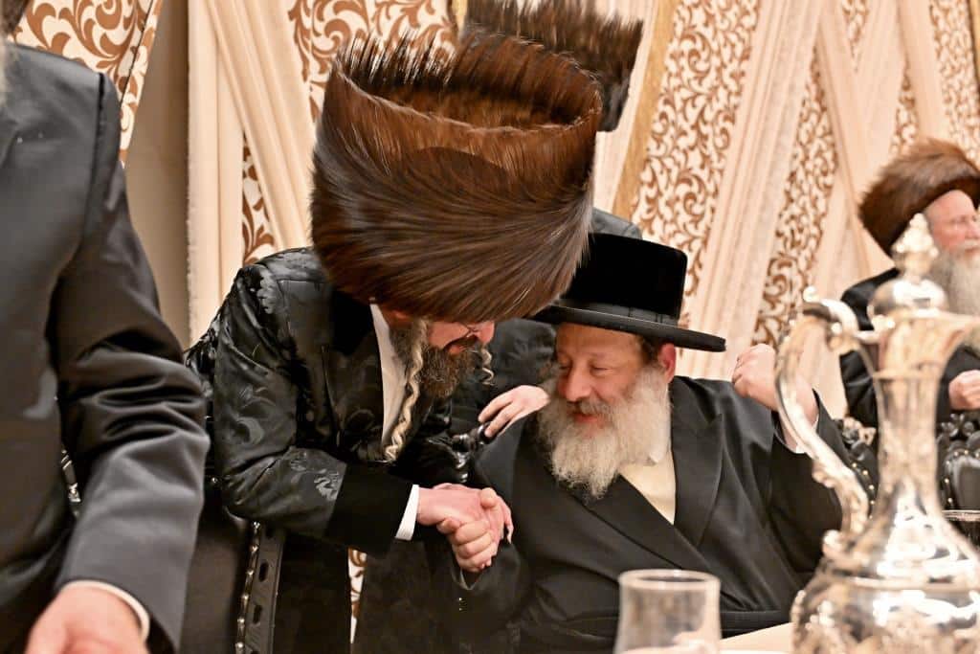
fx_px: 1143
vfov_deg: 31.9
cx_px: 490
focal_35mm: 42
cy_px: 327
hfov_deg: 46.4
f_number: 4
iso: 2000
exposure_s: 1/200
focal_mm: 42
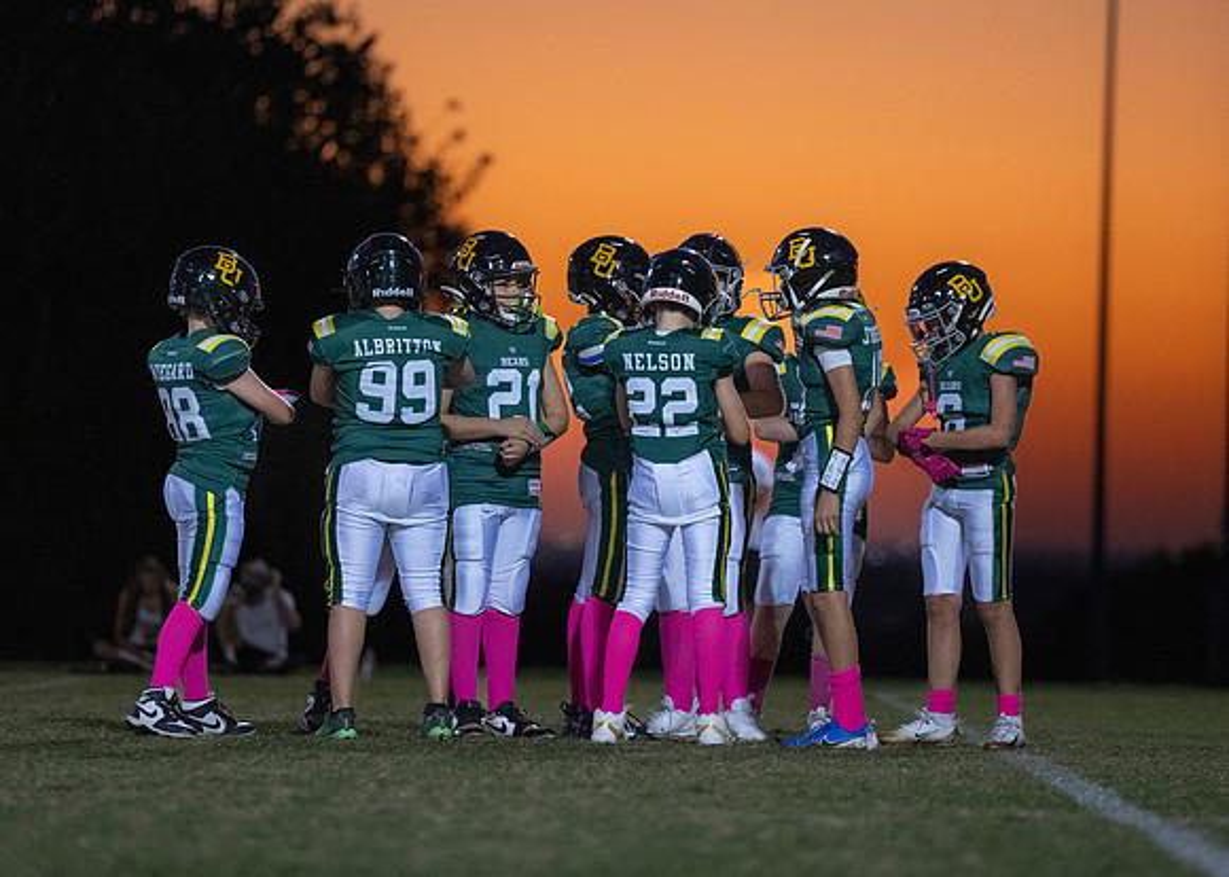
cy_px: 429
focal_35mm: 247
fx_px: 8625
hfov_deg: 8.2
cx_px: 648
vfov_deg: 5.8
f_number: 2.8
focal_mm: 200
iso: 6400
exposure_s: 1/1000
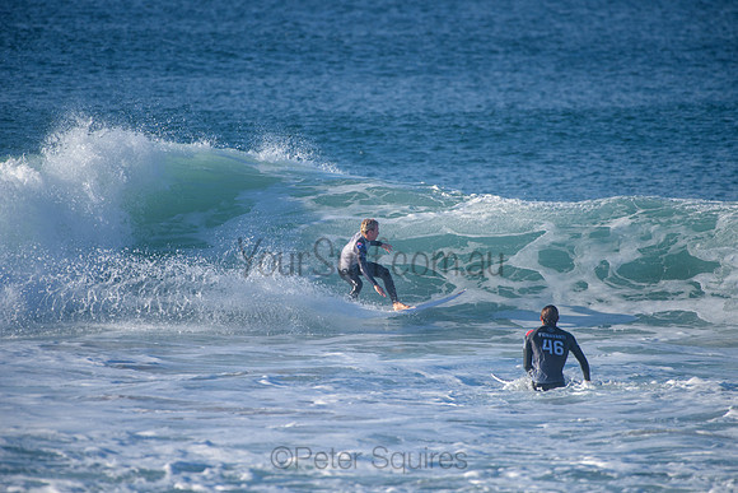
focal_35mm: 515
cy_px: 246
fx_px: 10555
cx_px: 369
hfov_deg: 4.0
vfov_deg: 2.7
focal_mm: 500
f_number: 5.6
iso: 280
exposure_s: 1/2000
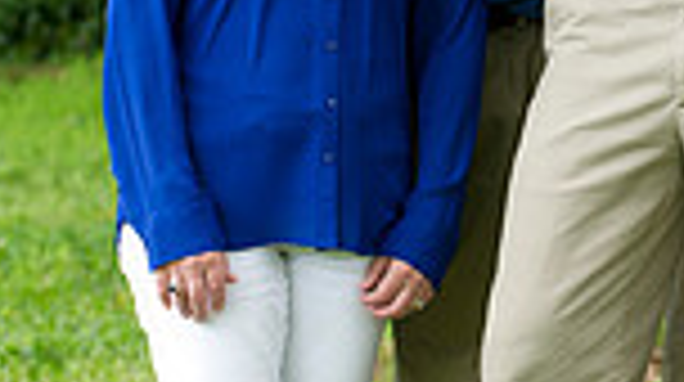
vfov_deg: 3.2
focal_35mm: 372
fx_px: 6737
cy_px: 27
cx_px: 650
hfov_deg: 5.8
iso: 320
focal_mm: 120
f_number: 4
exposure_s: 1/100
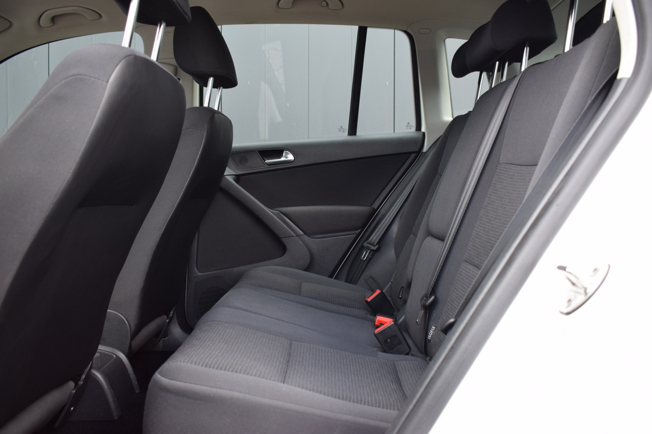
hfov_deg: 57.2
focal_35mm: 33
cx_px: 326
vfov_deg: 40.0
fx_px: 598
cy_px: 217
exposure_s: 1/100
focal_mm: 22
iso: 400
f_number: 5
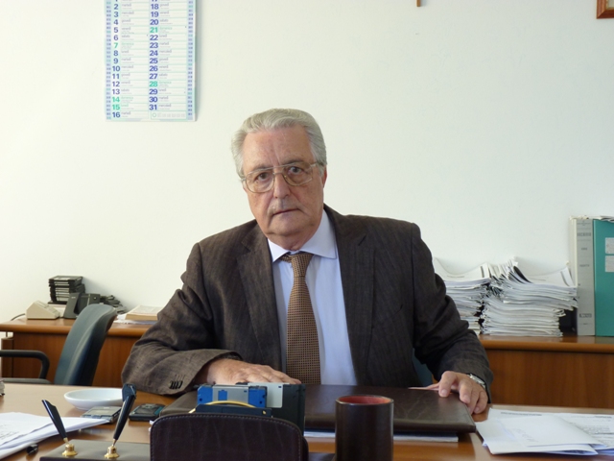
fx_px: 1047
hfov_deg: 32.7
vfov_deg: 24.8
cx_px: 307
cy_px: 230
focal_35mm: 59
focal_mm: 10.4
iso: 160
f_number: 3.2
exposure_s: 1/30
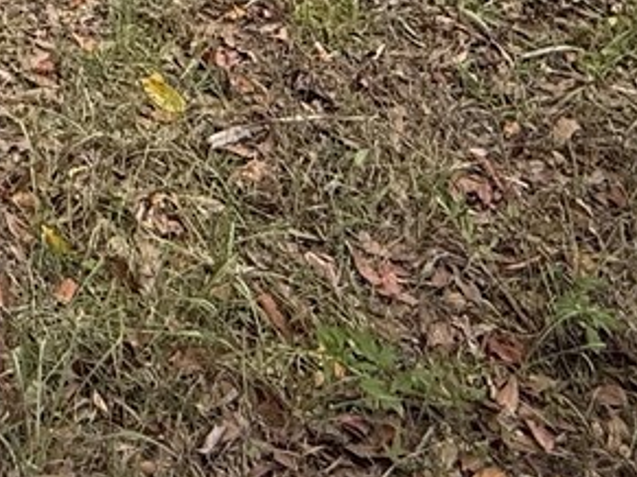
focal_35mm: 77
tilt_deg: -3.8
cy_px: -650
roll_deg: -0.7
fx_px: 1416
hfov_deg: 23.1
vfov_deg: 13.9
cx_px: -138
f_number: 2.2
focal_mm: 2.22
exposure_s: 1/1901
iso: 50
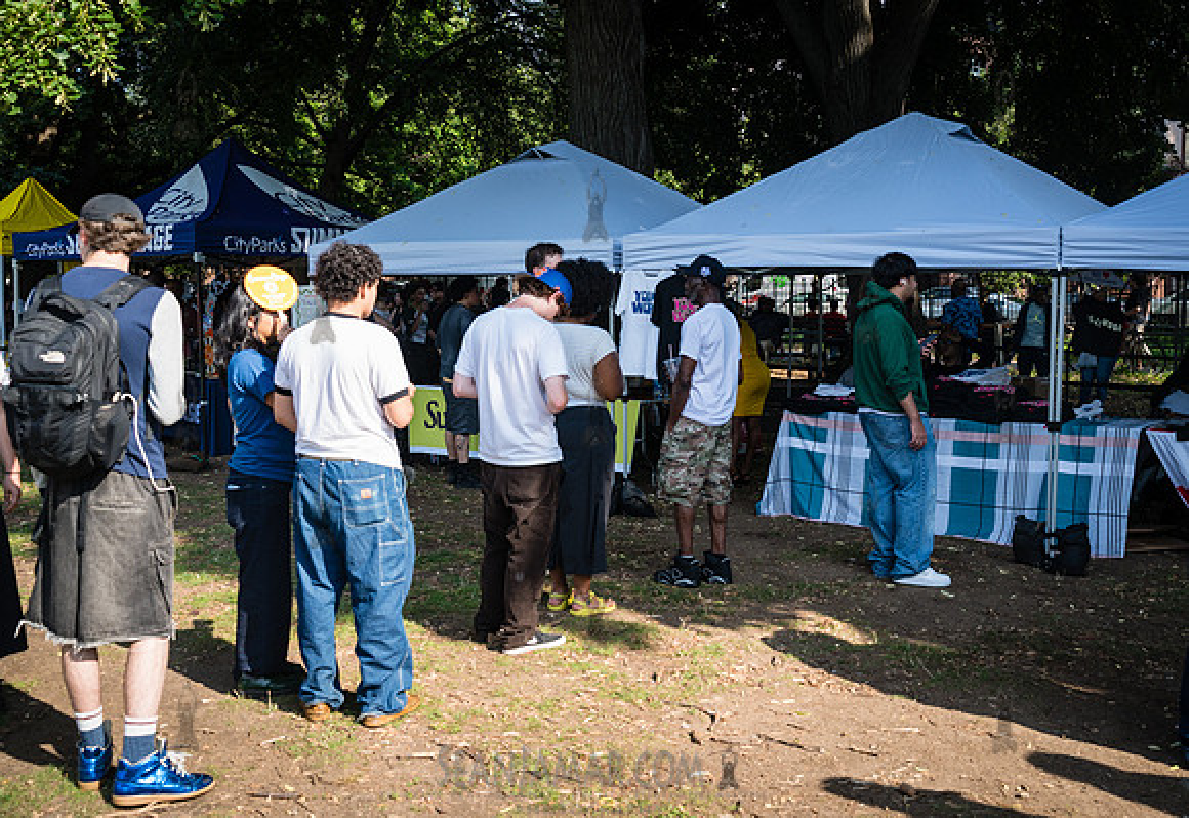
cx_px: 637
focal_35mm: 37
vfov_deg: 36.6
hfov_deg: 51.3
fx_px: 1237
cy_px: 394
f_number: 4.5
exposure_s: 1/1000
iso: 500
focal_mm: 35
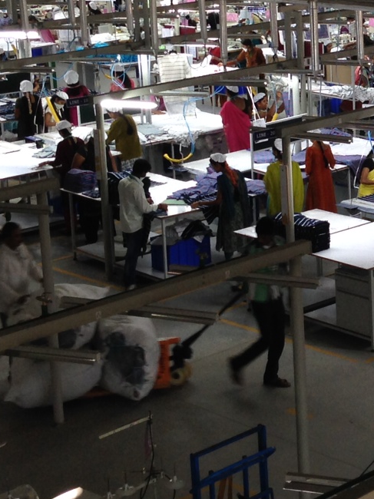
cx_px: 460
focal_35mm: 104
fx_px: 1499
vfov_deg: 18.8
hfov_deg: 13.8
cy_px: 111
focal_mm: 4.12
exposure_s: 1/30
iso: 64
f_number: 2.4
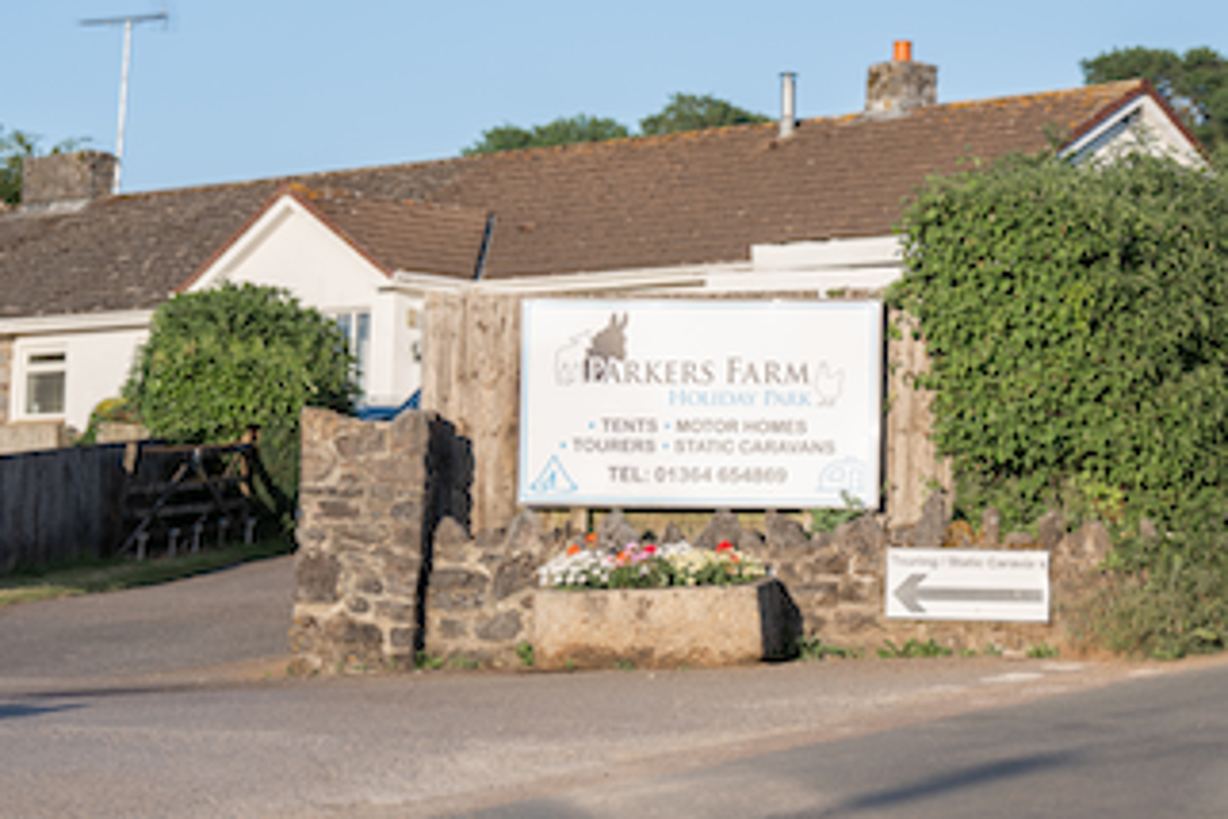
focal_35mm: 112
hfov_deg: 18.2
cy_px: 365
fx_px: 3820
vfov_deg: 12.2
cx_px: 757
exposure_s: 1/3200
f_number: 3.5
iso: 160
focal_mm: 88
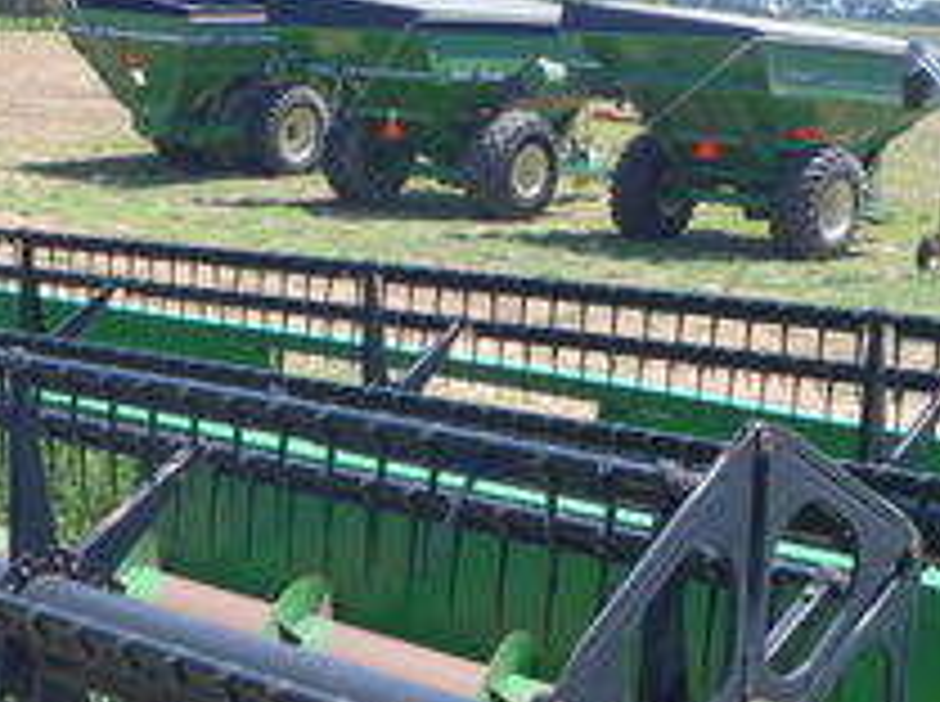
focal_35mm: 73
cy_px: 828
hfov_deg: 26.0
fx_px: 1979
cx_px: 117
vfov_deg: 19.1
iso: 80
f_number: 3.9
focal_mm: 5
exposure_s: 1/250
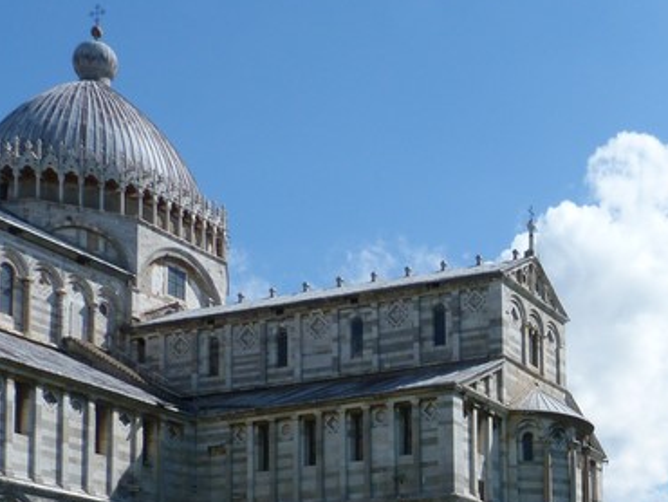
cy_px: 610
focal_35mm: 63
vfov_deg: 21.6
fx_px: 1217
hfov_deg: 27.4
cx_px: 779
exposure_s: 1/400
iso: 80
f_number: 5.6
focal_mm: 4.5
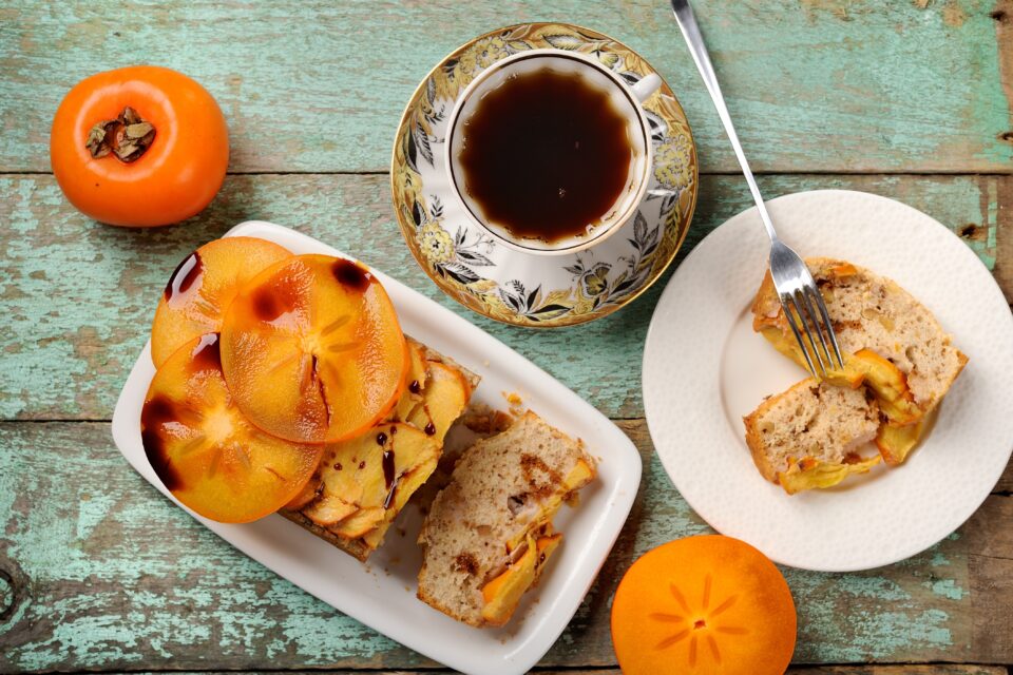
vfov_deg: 27.0
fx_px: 1407
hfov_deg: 39.6
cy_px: 338
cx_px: 506
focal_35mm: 50
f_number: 9
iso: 200
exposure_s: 1/160
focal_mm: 50
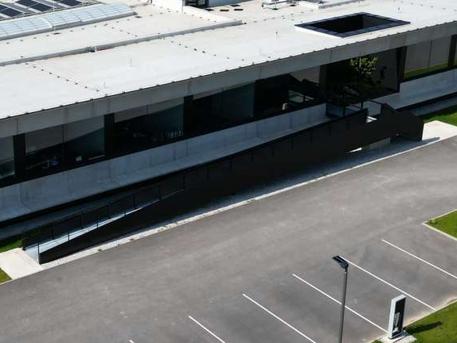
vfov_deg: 22.6
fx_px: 858
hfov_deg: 29.4
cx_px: 126
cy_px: 156
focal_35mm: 65
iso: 130
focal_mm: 6.72
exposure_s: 1/3200
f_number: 1.7
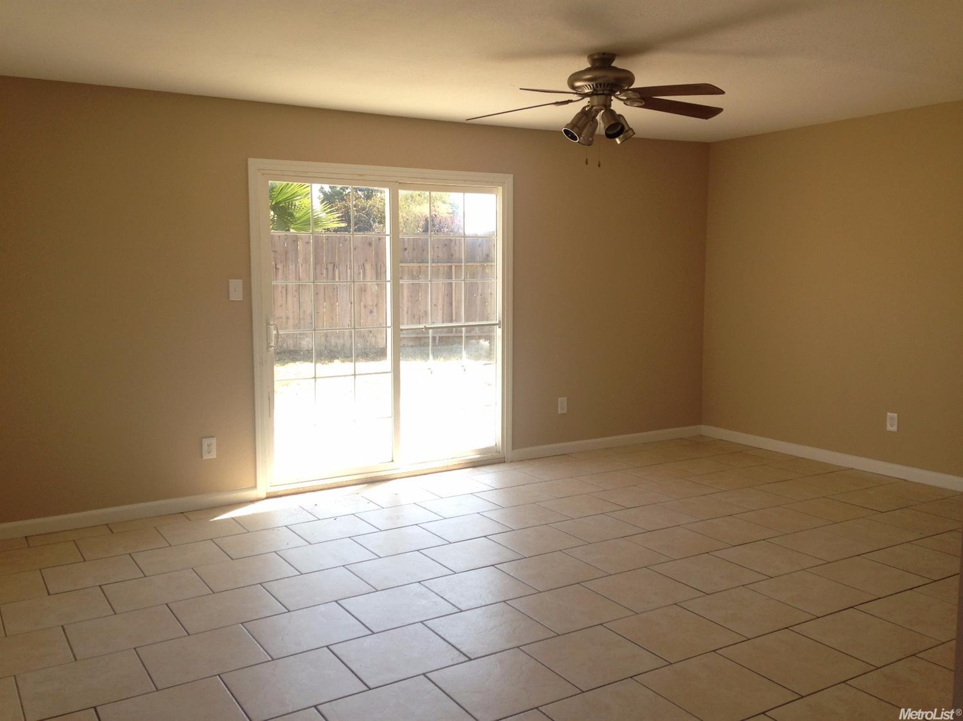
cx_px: 482
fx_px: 918
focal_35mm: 33
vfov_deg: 42.9
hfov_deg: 55.4
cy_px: 360
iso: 50
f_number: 2.4
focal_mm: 4.12
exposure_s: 1/181
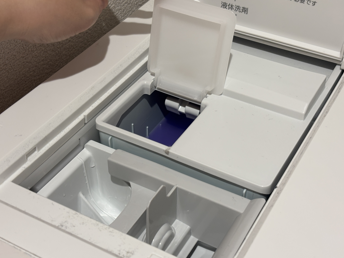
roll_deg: +0.0
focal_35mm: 55
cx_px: 163
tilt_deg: -40.8
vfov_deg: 26.6
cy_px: 134
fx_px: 547
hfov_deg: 34.9
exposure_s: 1/50
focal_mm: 5.96
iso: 80
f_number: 1.6
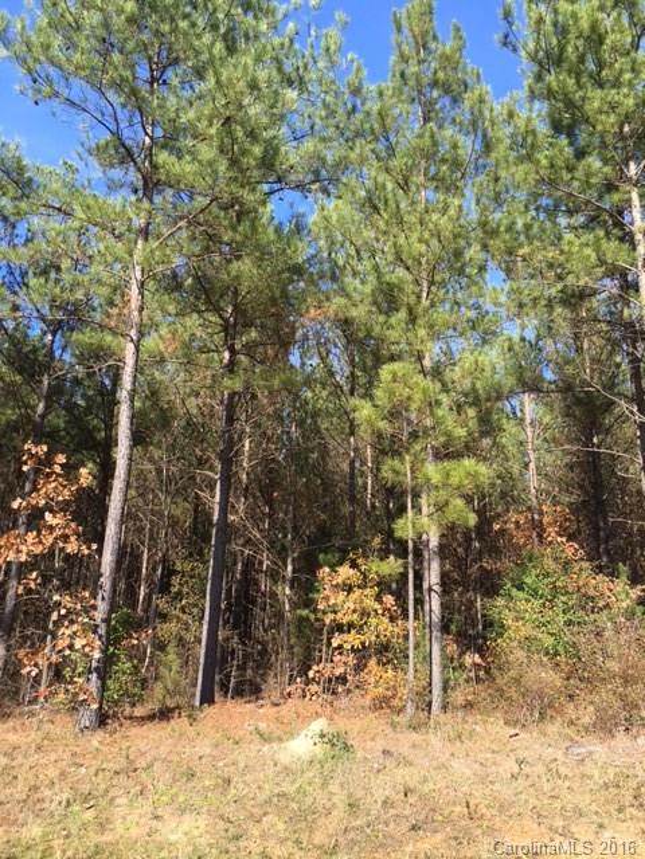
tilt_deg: +19.0
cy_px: 430
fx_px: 720
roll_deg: -1.8
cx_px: 322
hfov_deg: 48.2
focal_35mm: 29
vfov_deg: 61.7
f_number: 2.2
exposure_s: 1/557
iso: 25
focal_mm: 4.15
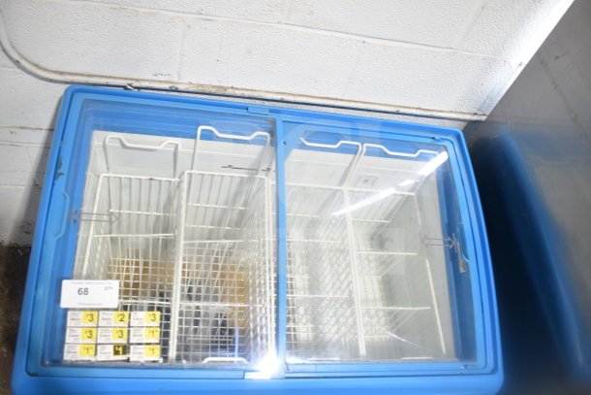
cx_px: 296
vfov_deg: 43.6
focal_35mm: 30
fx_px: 493
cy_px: 198
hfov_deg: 61.9
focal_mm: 20
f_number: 3.8
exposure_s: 1/30
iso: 320
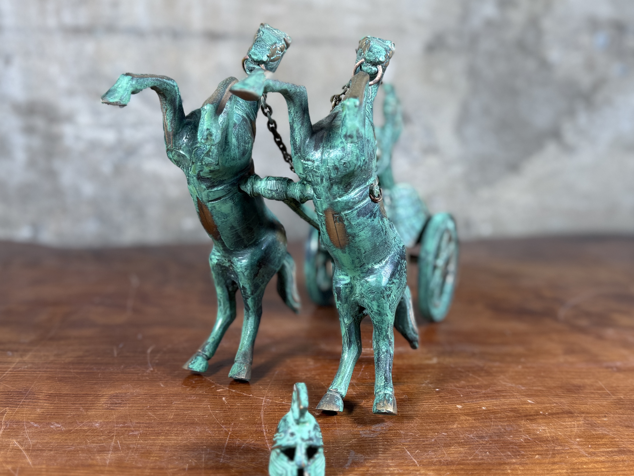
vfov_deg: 56.8
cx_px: 317
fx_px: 440
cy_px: 238
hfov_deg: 71.6
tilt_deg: -10.6
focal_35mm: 24
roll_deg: -1.6
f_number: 1.78
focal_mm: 6.76
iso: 100
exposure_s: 1/120
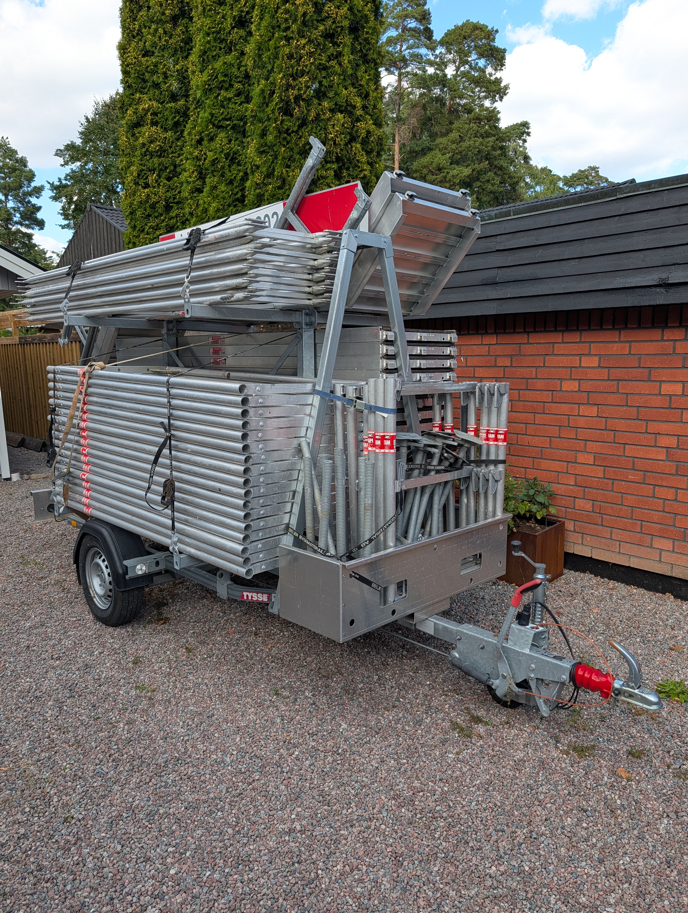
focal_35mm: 24
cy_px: 456
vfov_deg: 71.5
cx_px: 344
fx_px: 634
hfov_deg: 56.9
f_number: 1.68
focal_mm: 6.9
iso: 17
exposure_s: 1/264
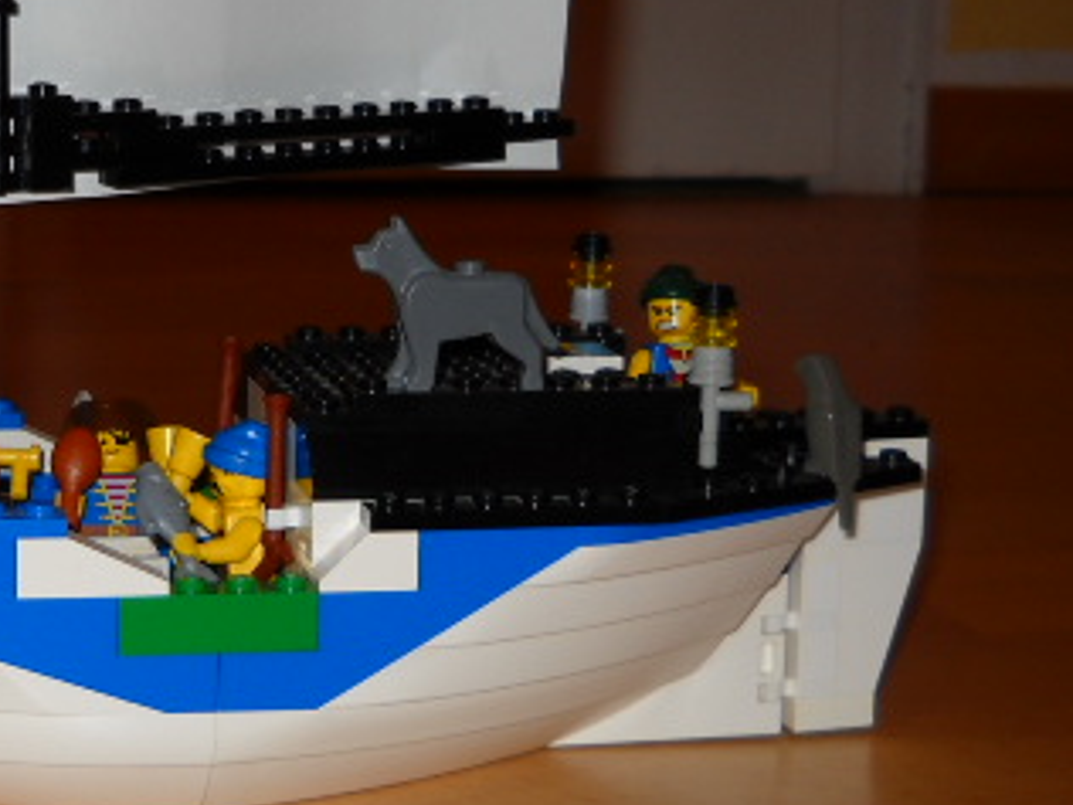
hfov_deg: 23.0
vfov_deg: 17.7
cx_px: 136
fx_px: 2573
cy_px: 224
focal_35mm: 83
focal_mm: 6.72
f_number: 3.1
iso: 64
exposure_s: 1/30
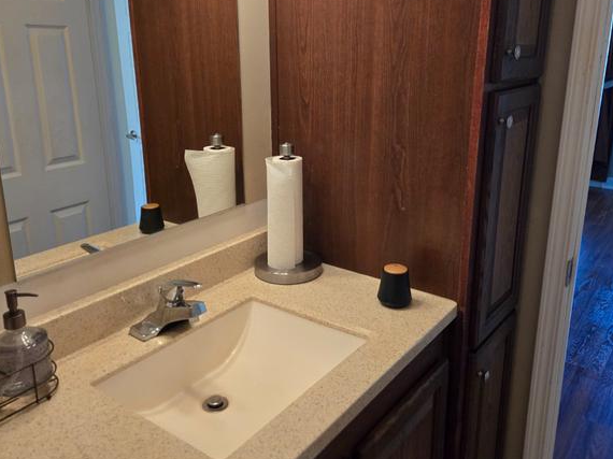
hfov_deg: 58.4
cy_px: 190
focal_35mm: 31
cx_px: 305
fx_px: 549
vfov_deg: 45.2
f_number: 1.8
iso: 500
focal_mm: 5.4
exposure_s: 1/120
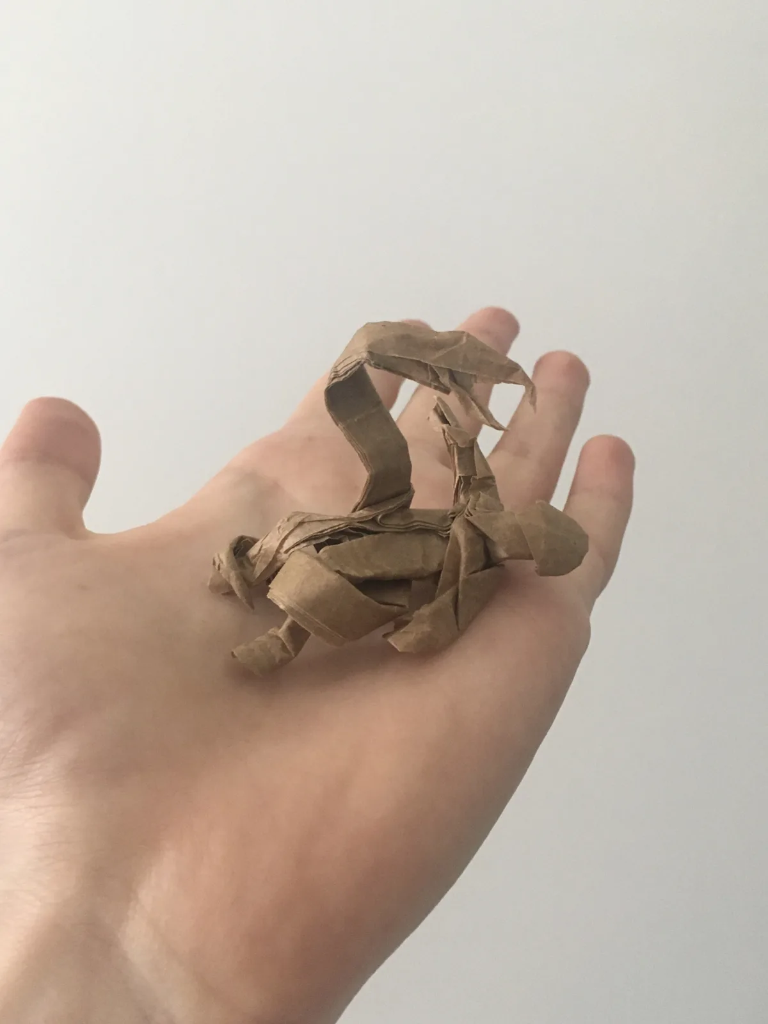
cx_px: 384
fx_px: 858
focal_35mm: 29
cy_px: 512
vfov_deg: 61.7
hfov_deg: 48.2
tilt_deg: -16.6
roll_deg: +3.3
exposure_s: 1/33
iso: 250
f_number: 2.2
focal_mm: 4.15
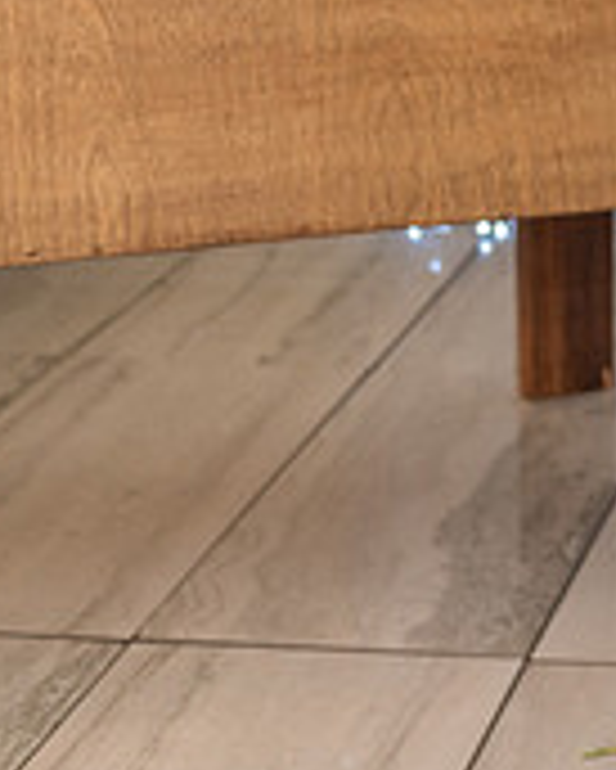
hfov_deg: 12.0
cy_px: -74
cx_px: 1025
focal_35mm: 121
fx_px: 2755
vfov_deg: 15.5
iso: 800
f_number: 3.5
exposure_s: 1/200
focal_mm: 38
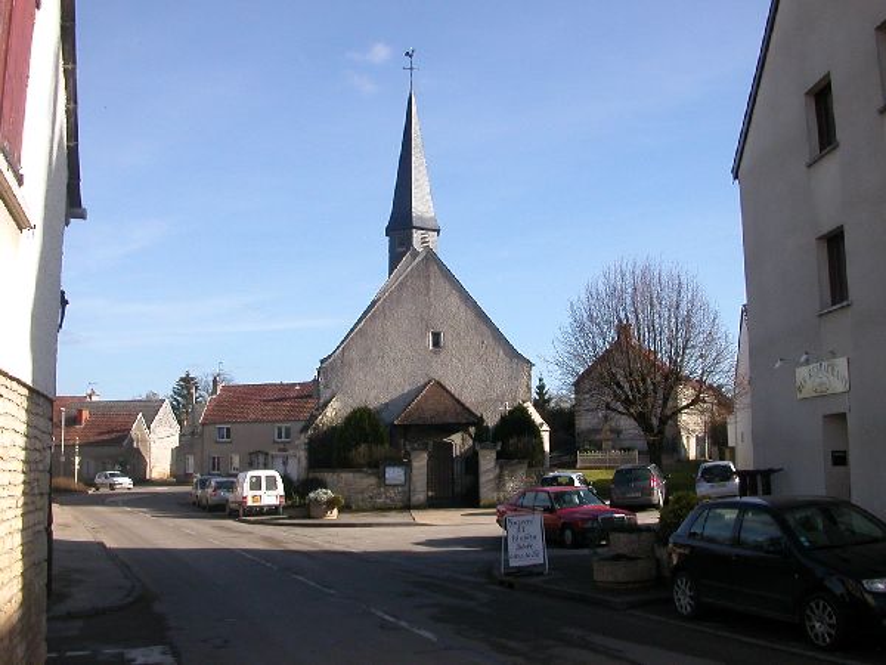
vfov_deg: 38.7
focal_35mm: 37
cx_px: 443
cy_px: 332
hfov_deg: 50.1
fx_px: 947
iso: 100
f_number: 4.5
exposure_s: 1/436
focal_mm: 5.6
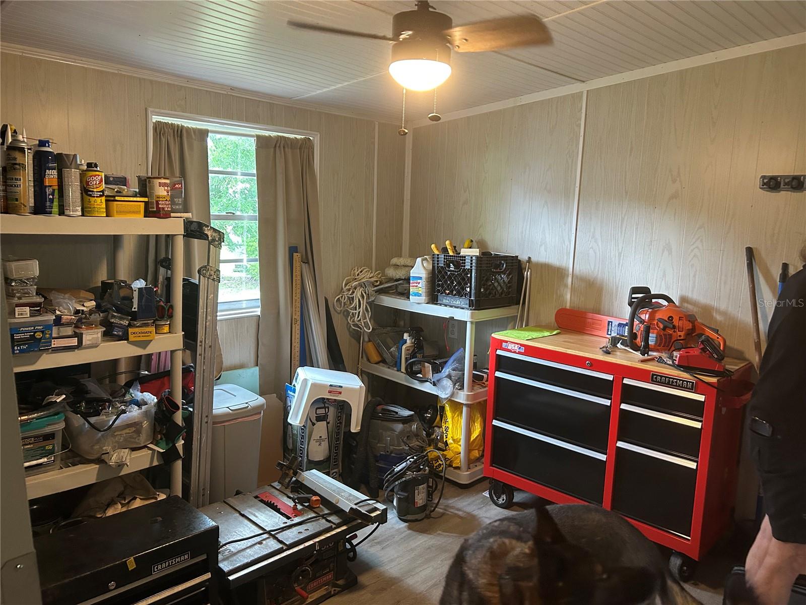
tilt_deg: -9.1
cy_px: 302
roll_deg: -2.2
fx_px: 605
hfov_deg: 67.3
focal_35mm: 26
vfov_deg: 53.1
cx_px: 403
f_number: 1.5
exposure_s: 1/60
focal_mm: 5.7
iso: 320
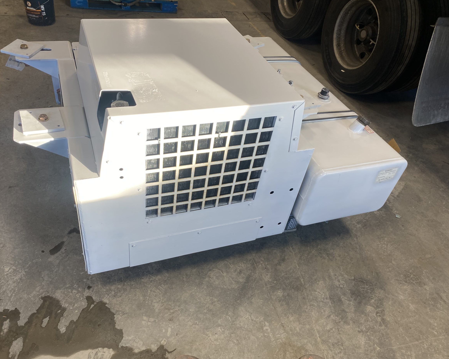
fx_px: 372
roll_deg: -10.7
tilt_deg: -42.1
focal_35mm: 28
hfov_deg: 62.2
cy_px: 180
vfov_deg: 51.5
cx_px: 212
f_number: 1.8
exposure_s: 1/163
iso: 32
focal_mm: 4.25
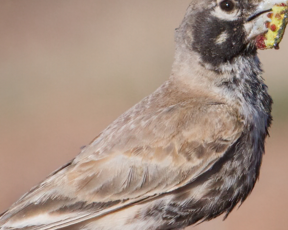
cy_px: 164
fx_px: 20027
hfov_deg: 0.8
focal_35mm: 2350
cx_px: 202
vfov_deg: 0.7
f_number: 9
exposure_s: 1/1600
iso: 450
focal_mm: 840
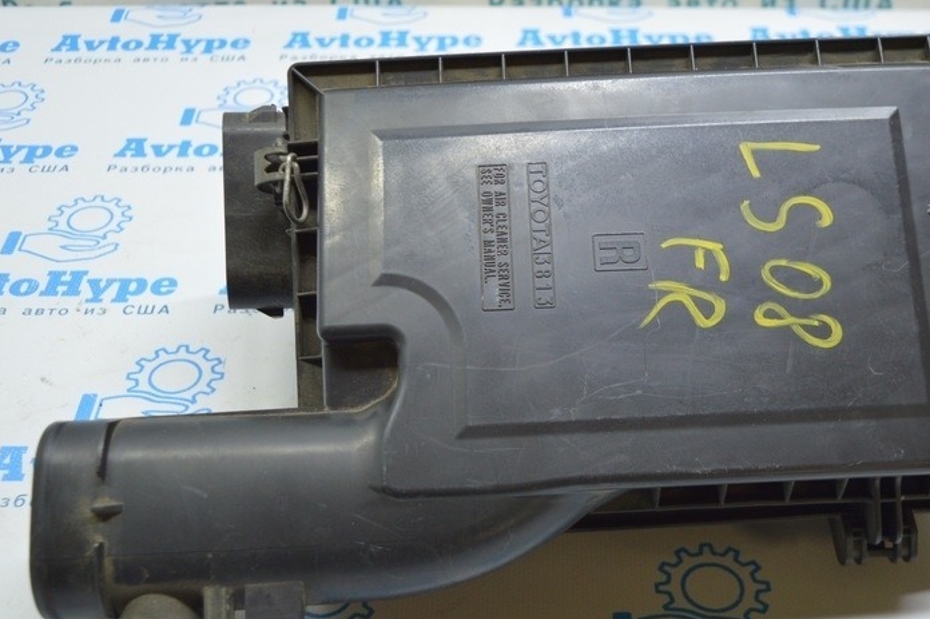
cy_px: 336
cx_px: 492
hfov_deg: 39.1
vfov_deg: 26.6
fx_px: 1310
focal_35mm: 51
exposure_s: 1/50
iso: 400
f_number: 3.8
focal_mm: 23
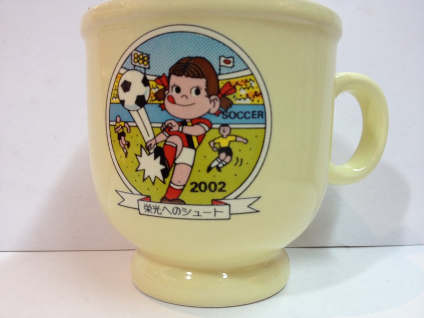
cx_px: 212
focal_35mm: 35
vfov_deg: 40.7
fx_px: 429
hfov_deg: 52.6
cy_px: 159
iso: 80
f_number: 2.4
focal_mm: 4.28
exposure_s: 1/33
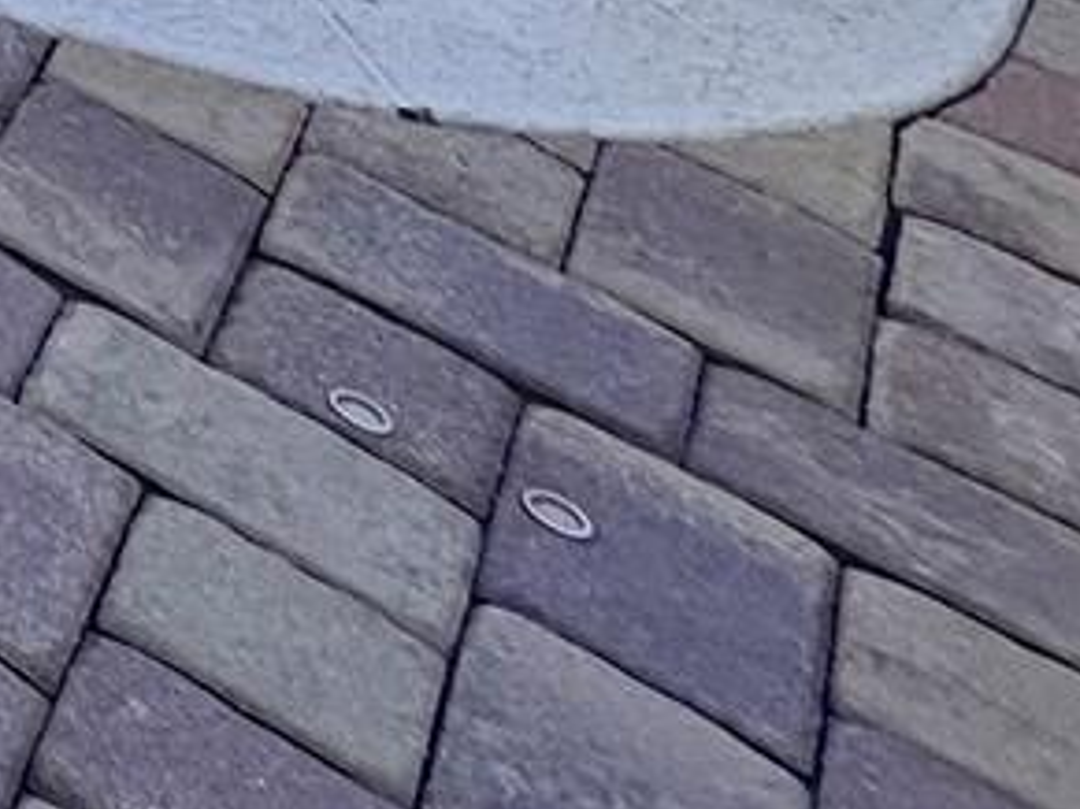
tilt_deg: -8.4
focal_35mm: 77
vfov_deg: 12.3
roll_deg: -0.7
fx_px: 2401
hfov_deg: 13.2
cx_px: -1815
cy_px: -1406
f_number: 2.2
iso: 40
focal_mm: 2.22
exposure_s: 1/550
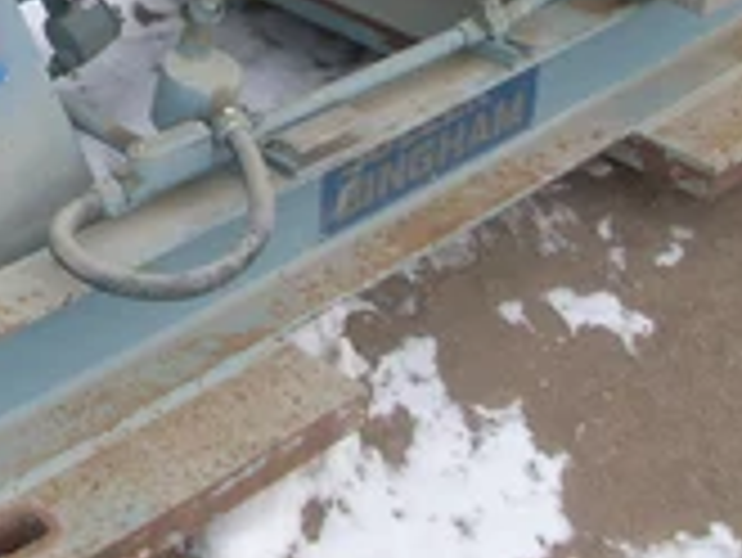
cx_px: 139
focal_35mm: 92
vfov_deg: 15.7
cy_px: -36
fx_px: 1973
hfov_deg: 21.0
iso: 80
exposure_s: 1/125
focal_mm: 6.3
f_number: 7.7
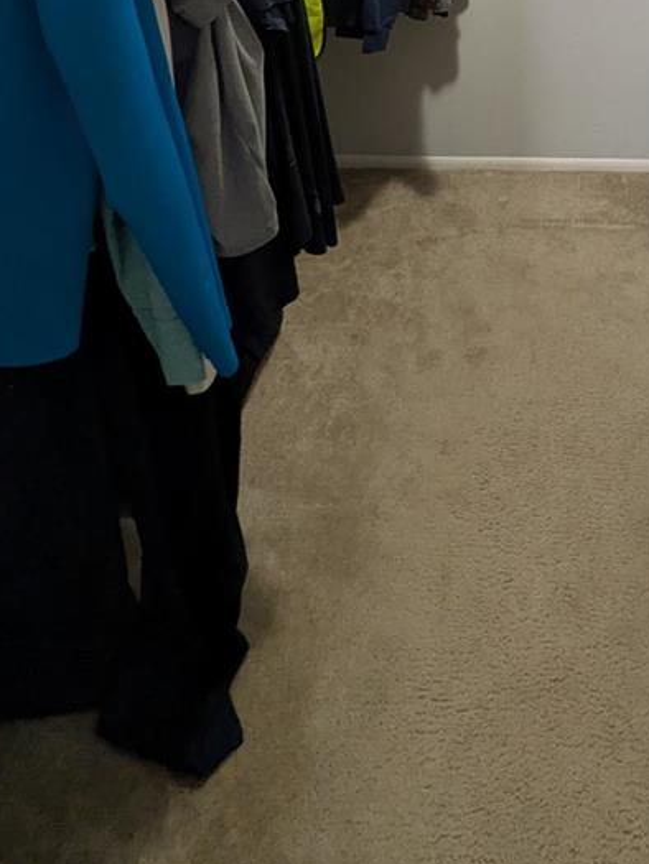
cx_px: 518
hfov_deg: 42.2
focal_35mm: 32
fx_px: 800
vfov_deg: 46.3
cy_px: -23
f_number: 2.2
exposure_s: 1/40
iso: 198
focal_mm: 1.83
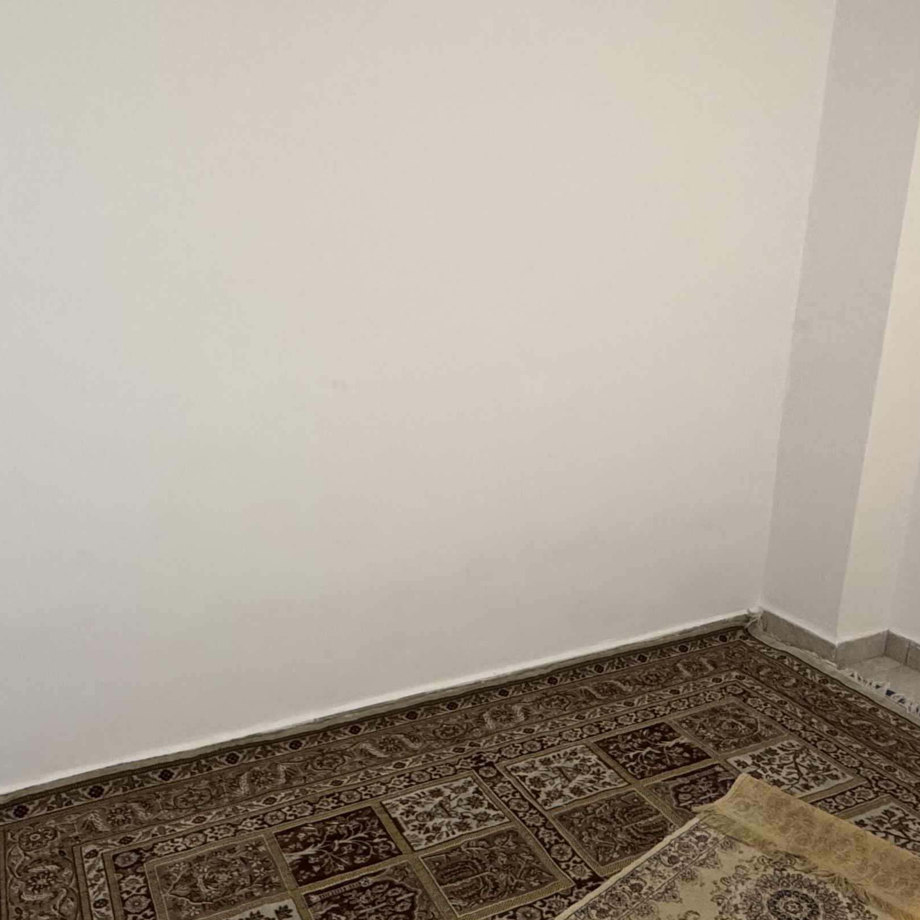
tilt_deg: -21.7
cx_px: 470
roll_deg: +0.1
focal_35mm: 31
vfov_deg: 52.0
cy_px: 572
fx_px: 932
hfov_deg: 52.5
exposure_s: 1/50
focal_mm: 2.22
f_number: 2.2
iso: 500
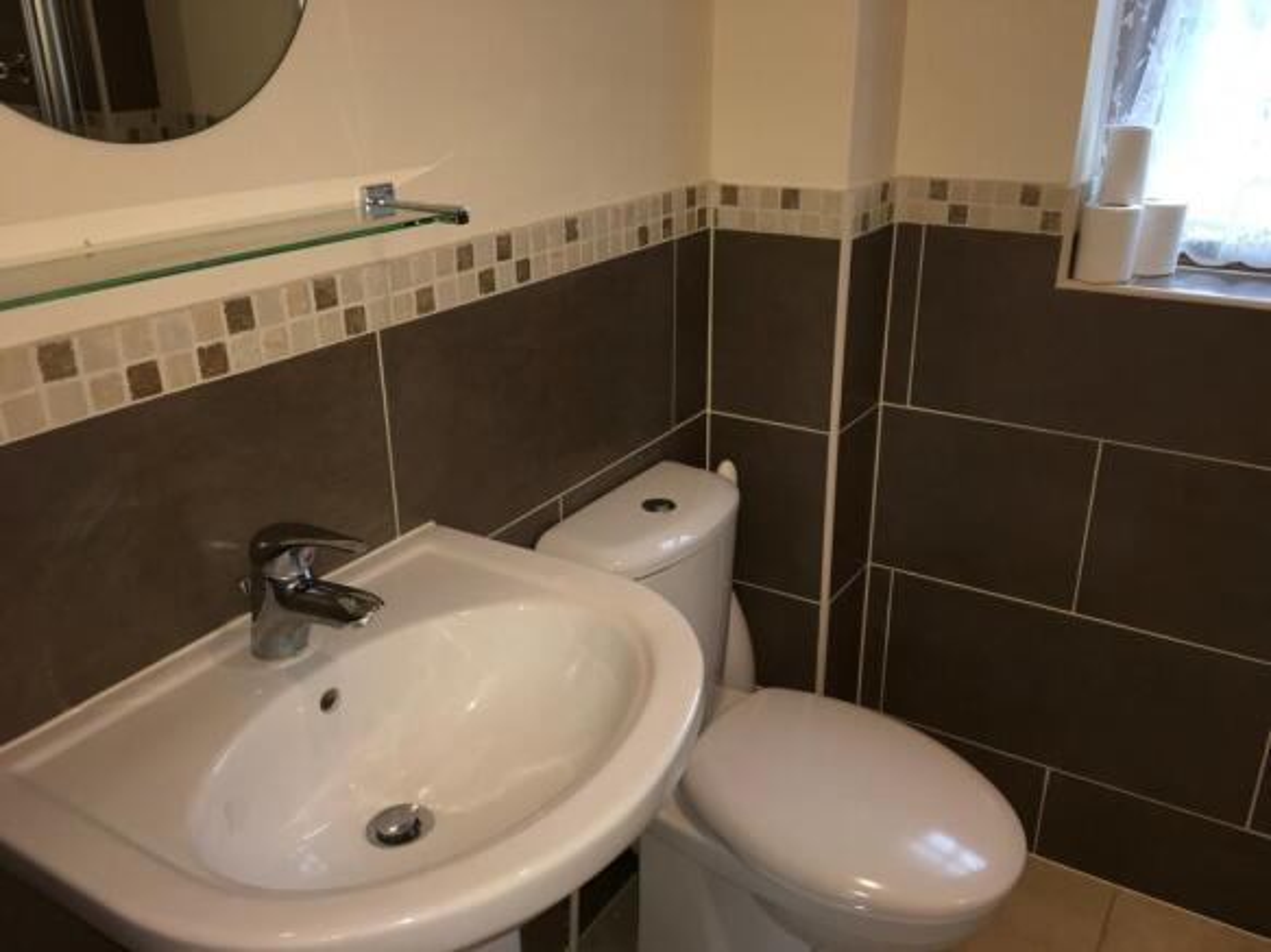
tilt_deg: -22.6
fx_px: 1065
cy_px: 476
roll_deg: +0.8
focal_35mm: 29
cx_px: 636
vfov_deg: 48.2
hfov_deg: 61.7
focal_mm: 4.15
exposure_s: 1/17
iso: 50
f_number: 2.2
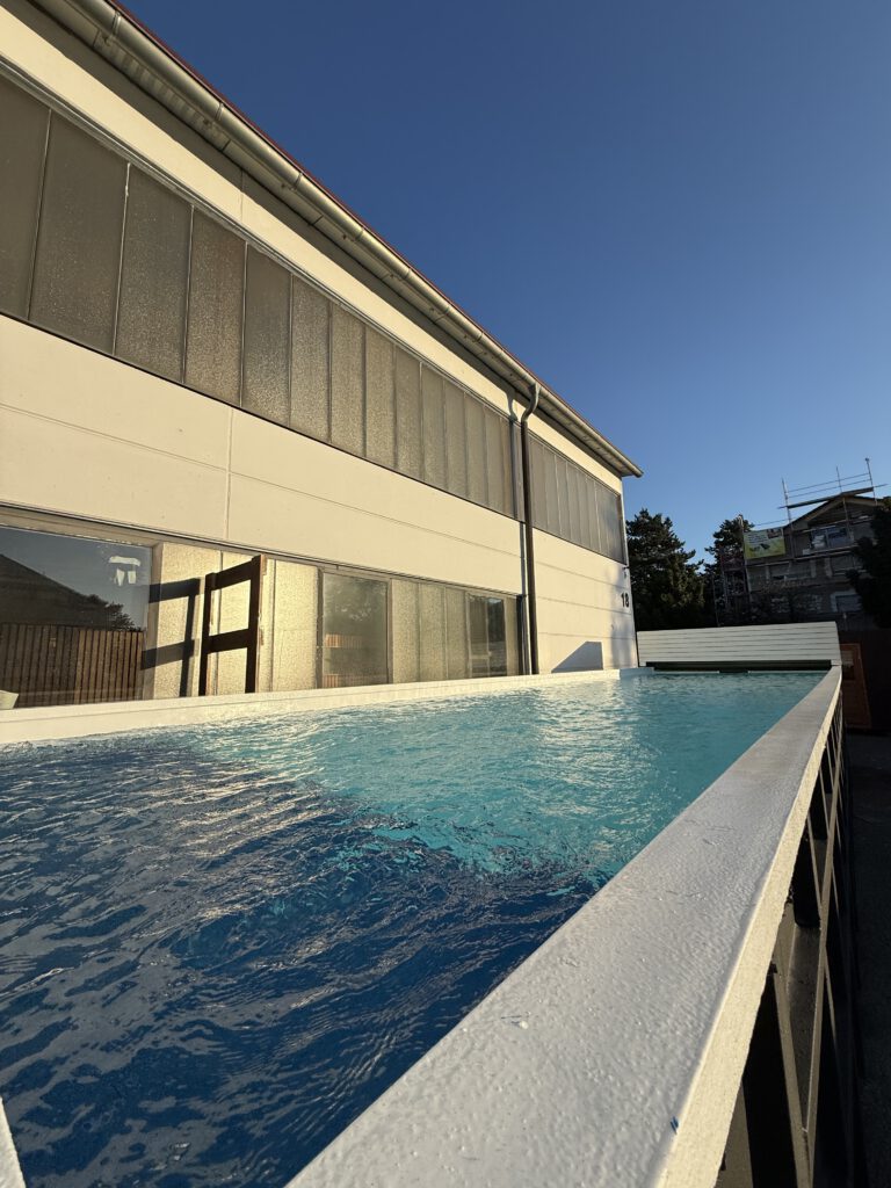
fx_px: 480
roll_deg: +0.9
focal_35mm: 14
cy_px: 594
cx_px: 446
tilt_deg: +8.6
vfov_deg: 102.1
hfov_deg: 85.7
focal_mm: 2.22
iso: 50
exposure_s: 1/3125
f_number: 2.2
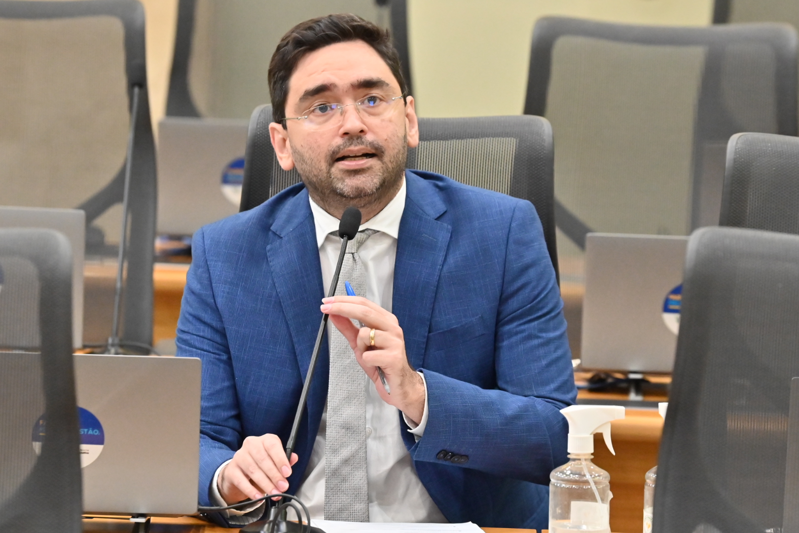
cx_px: 400
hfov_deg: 7.6
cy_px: 266
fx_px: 5992
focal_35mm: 270
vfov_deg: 5.1
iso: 3200
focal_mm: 180
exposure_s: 1/200
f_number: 4.5
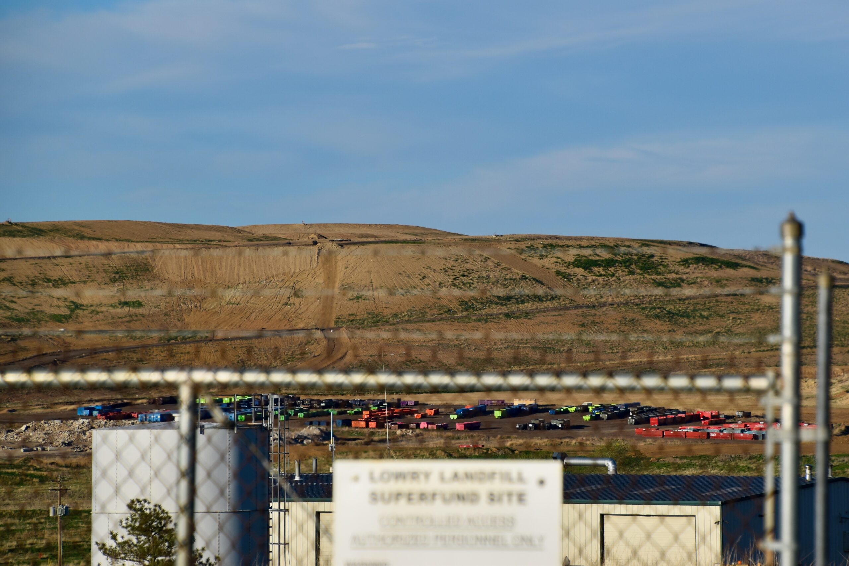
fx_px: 5129
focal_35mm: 218
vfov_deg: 6.3
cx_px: 424
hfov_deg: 9.5
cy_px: 283
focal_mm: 145
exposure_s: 1/640
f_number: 8
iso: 100
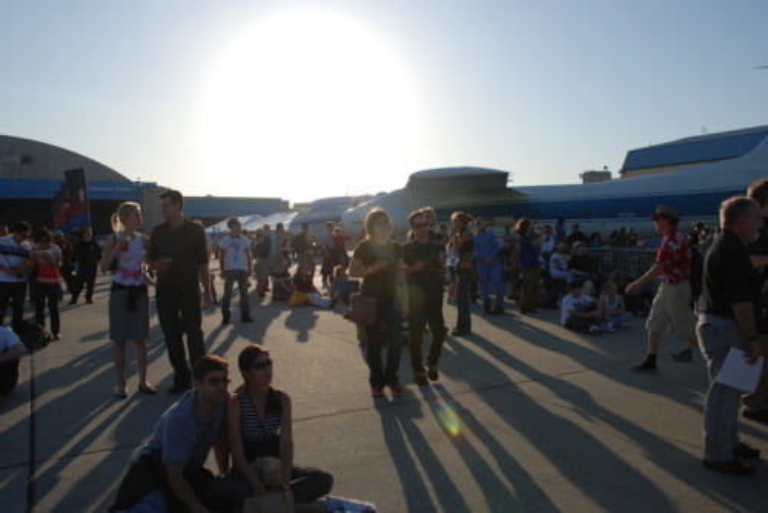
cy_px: 256
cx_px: 384
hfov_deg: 61.9
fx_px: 640
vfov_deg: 43.7
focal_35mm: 30
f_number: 8
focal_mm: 20
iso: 100
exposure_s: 1/250
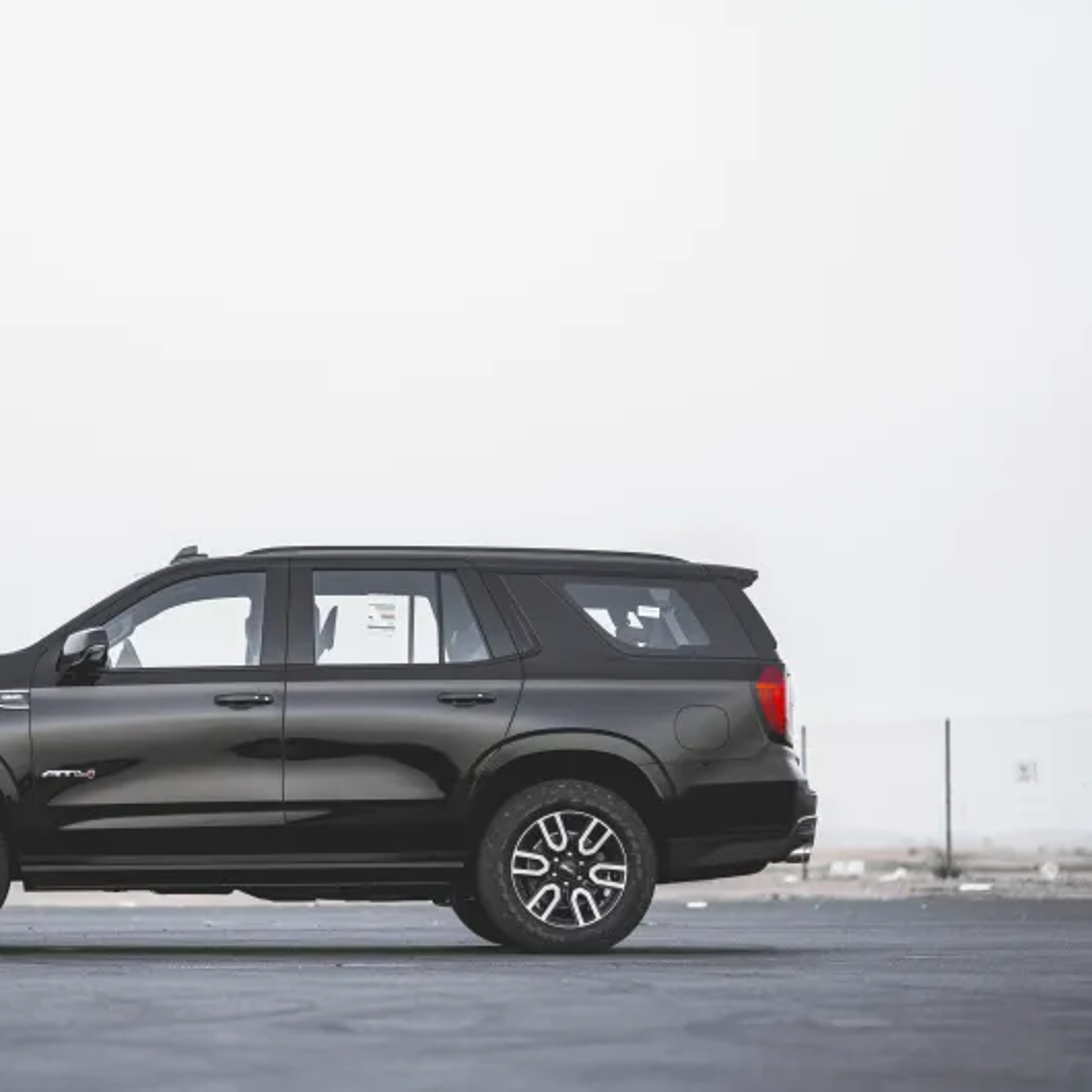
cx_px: 328
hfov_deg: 15.9
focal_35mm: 109
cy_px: 546
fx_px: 3890
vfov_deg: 16.0
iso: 320
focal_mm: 85
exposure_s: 1/320
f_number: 1.4
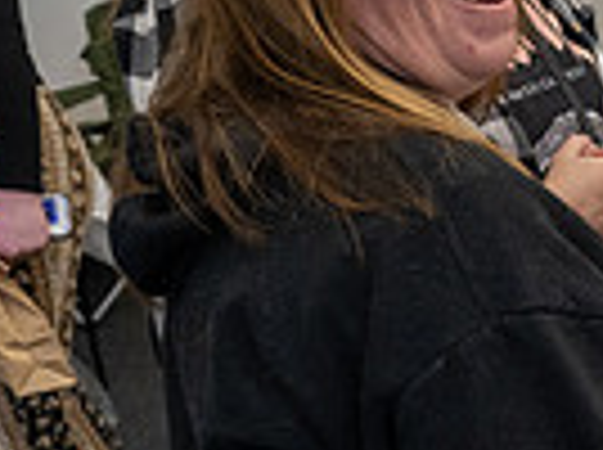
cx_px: 1202
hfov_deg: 15.7
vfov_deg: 14.3
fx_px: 1739
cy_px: 529
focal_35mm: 100
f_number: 5.6
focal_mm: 24
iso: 1250
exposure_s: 1/125
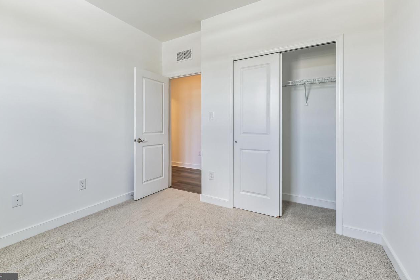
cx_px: 206
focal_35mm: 16
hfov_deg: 96.7
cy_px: 130
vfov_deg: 73.6
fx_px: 187
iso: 100
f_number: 8
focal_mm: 14
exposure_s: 1/6
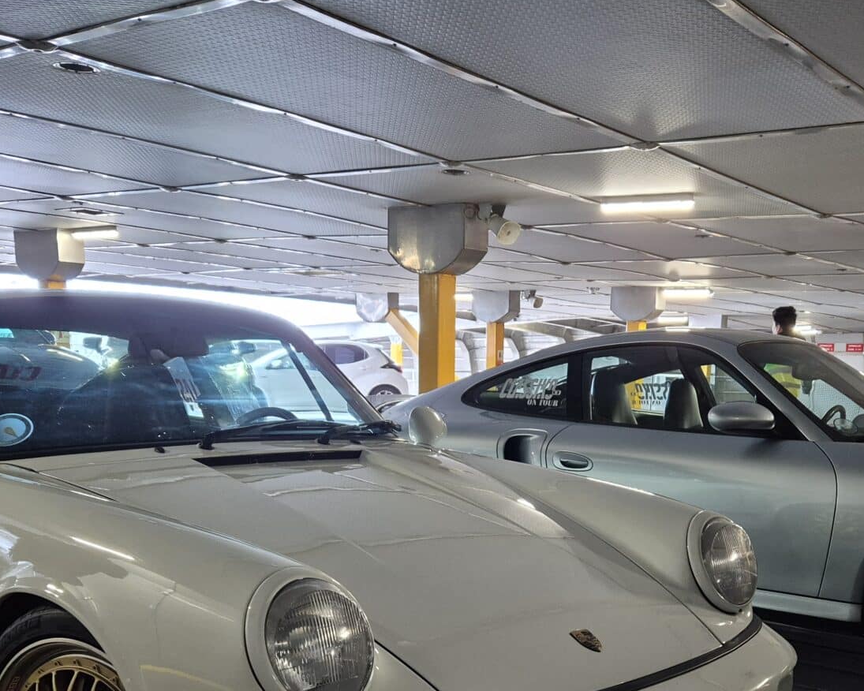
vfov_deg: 34.2
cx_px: 505
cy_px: 590
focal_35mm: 42
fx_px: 1074
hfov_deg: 43.7
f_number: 1.8
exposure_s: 1/120
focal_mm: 5.4
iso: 800
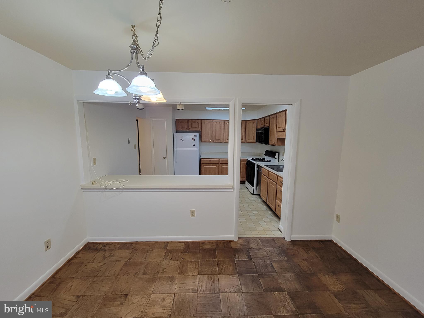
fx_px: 159
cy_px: 159
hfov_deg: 106.2
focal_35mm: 13
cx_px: 212
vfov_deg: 89.9
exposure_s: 1/60
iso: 250
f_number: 2.2
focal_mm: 2.2
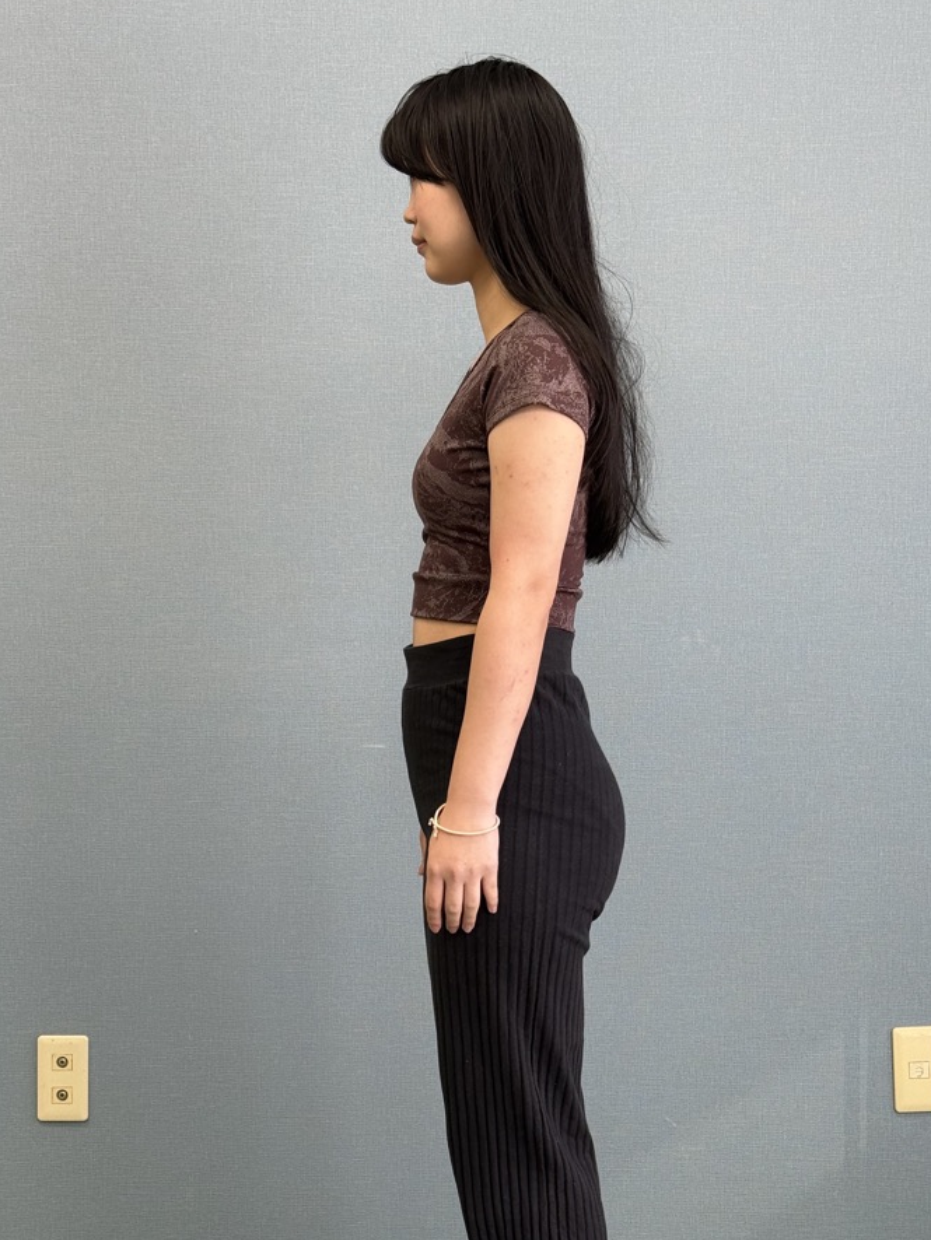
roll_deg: +0.0
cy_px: 749
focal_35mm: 65
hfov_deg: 22.6
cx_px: 524
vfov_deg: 29.7
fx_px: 2330
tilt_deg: -3.6
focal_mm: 6.76
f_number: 1.78
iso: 50
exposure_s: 1/100
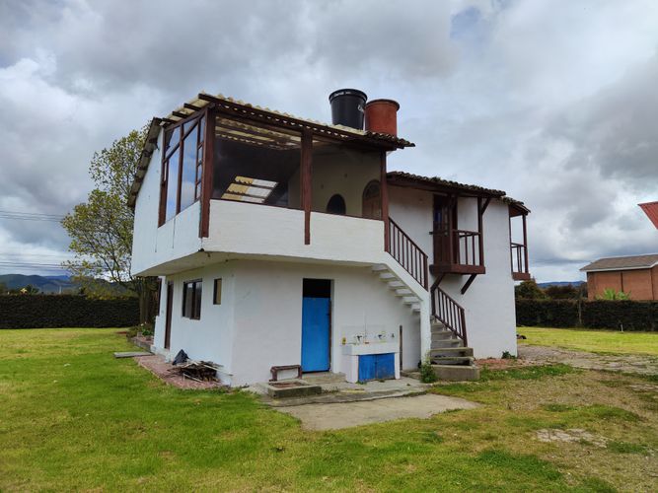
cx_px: 329
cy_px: 246
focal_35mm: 24
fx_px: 456
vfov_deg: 56.8
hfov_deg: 71.6
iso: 50
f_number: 1.88
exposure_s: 1/4306
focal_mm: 5.59
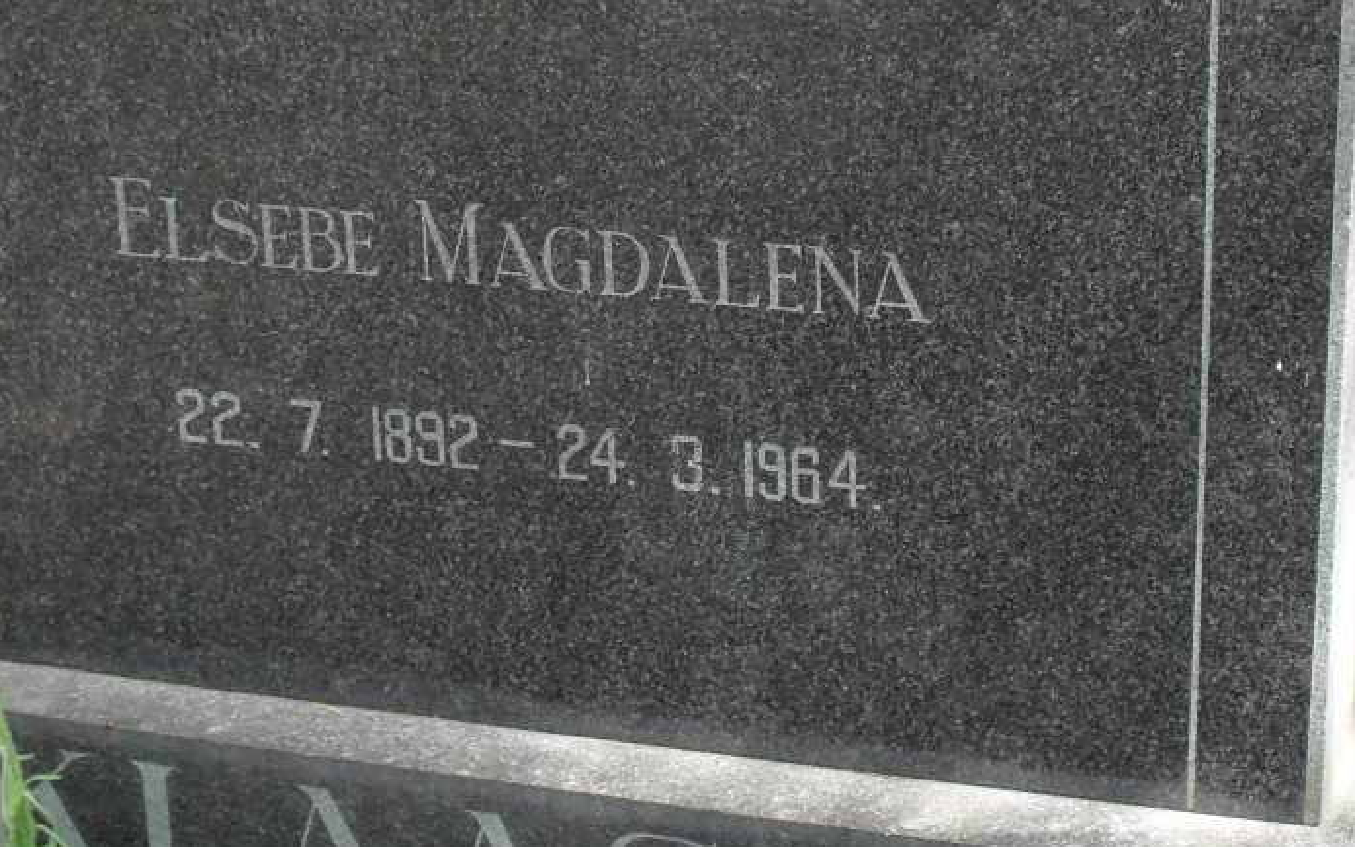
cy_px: 346
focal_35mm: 90
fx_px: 3323
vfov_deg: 14.5
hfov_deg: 23.0
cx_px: 716
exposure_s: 1/90
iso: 100
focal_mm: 8.7
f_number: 3.9
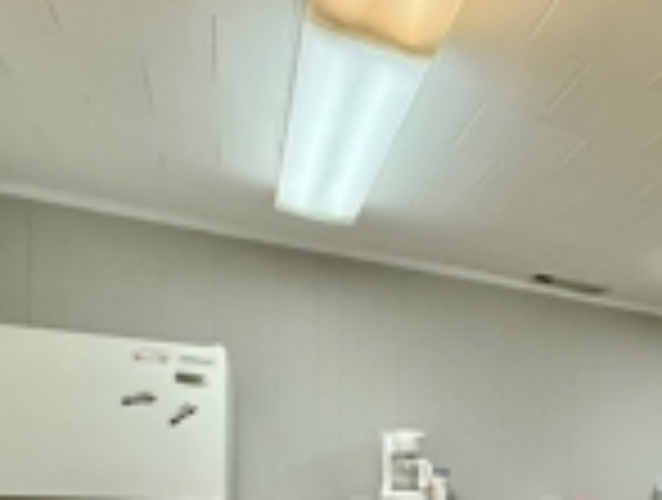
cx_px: 639
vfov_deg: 33.6
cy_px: 532
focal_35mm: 38
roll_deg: -2.5
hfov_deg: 43.0
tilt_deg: -3.4
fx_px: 728
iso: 640
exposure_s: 1/120
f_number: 2.2
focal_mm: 2.22
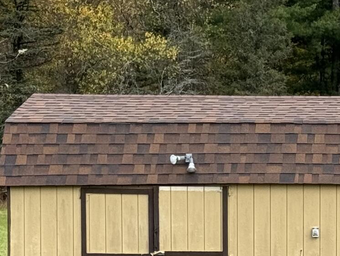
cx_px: 370
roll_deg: +2.4
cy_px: 208
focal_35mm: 193
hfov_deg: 10.1
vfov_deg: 7.7
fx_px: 1896
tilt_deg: -1.2
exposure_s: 1/995
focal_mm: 6.76
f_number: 1.78
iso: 64
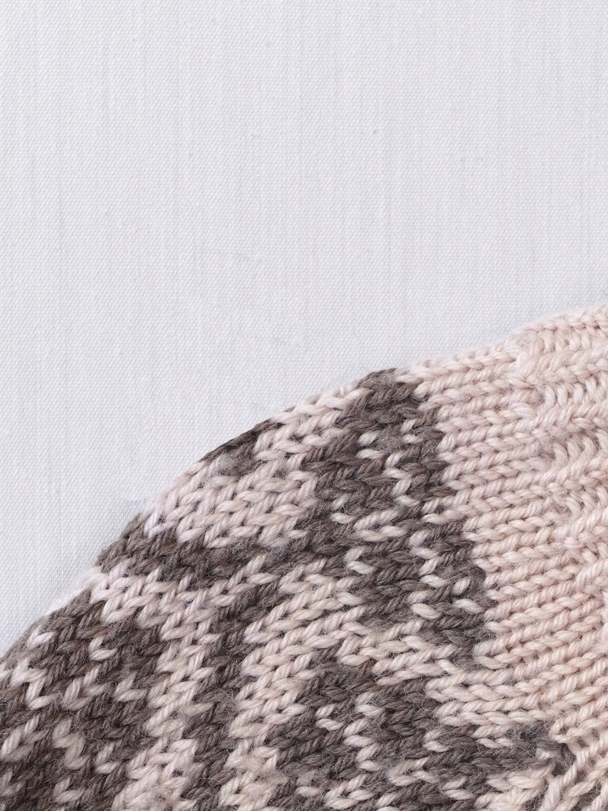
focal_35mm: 125
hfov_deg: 11.7
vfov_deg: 15.3
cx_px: 608
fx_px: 2928
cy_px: 936
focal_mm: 32
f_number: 6.3
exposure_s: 1/60
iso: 320
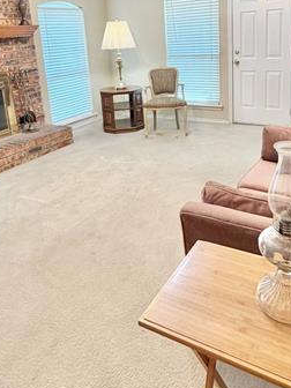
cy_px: 118
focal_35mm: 32
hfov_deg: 44.1
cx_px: 158
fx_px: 359
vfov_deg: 55.2
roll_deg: +2.5
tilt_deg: -12.4
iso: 200
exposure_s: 1/60
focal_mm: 2.22
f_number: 2.2
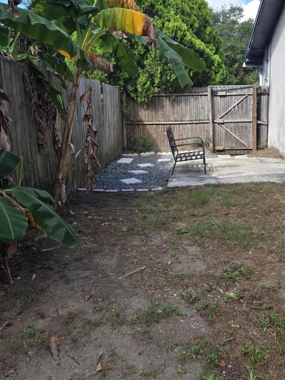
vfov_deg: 50.0
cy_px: 165
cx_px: 198
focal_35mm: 37
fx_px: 406
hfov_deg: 38.1
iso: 25
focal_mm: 5.4
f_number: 1.8
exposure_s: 1/512
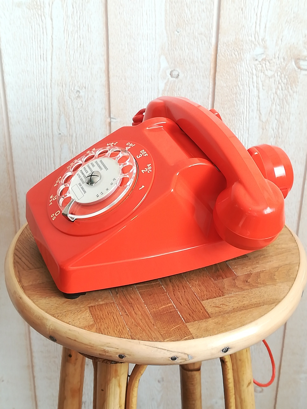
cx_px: 154
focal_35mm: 55
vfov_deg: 34.9
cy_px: 204
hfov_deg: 26.6
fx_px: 650
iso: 100
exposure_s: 1/33.3
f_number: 2.2
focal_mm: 3.83
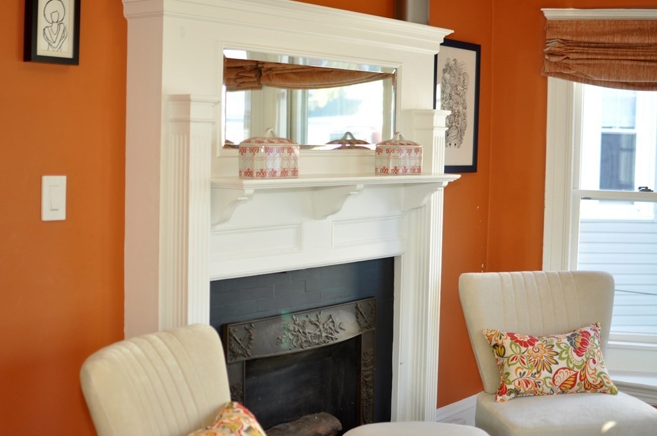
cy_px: 218
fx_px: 957
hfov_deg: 37.9
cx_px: 328
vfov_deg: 25.7
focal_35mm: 52
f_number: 2.5
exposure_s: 1/200
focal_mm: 35
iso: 400
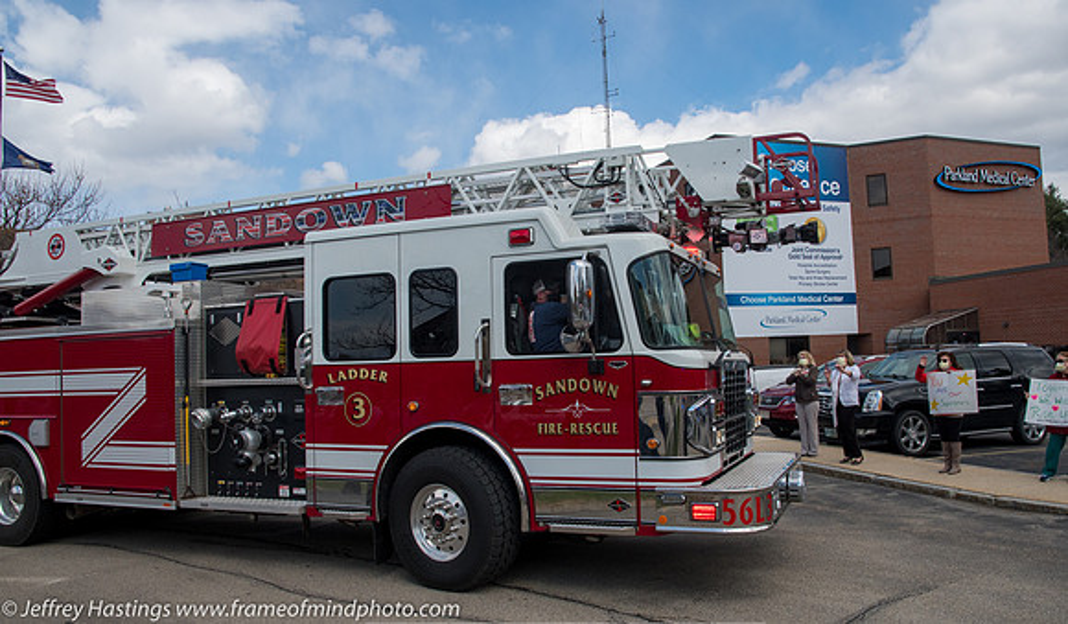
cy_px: 321
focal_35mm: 27
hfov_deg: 68.9
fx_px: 777
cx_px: 569
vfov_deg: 43.8
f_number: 5.6
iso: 500
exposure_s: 1/3200
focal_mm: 16
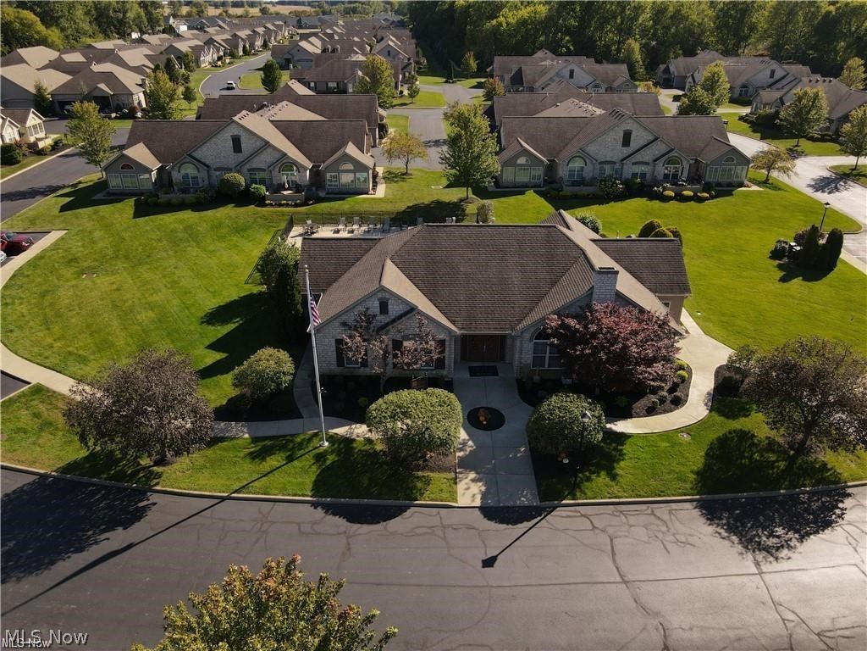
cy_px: 326
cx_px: 434
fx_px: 601
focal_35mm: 24
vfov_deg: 56.8
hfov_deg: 71.6
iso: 100
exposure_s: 1/500
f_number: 2.8
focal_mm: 4.5
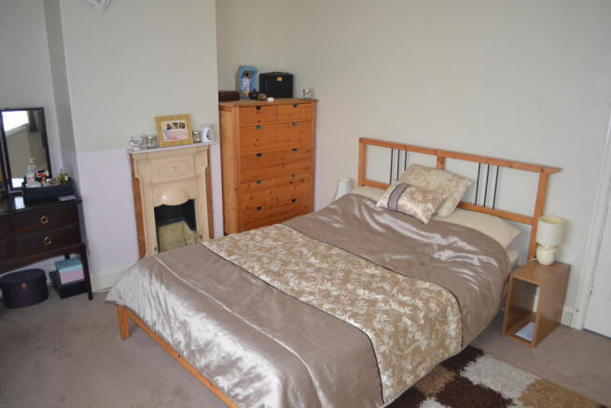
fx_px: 458
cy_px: 204
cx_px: 306
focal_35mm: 27
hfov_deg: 67.4
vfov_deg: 48.0
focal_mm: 18
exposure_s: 1/60
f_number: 3.5
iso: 800
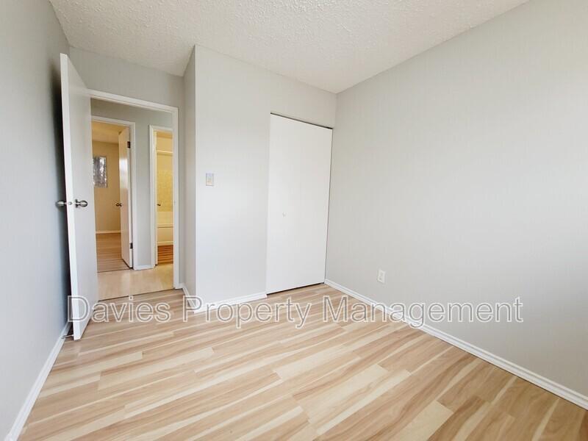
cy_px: 220
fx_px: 221
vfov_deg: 89.9
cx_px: 294
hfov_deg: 106.2
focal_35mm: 13
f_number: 2.2
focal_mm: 2.2
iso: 160
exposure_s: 1/59
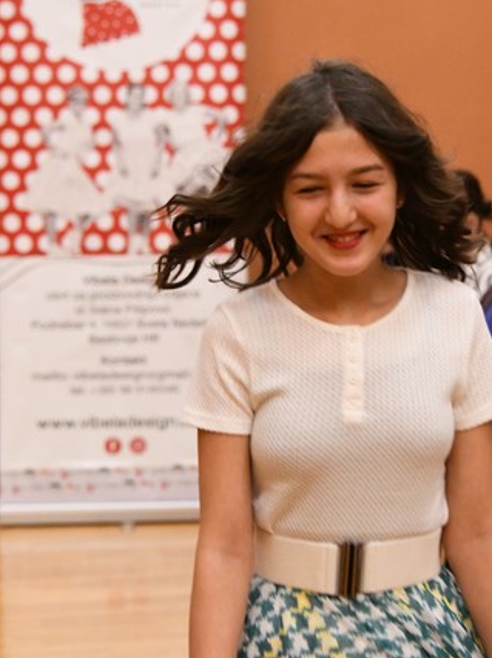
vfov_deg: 10.6
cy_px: 380
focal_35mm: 187
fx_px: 3547
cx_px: 241
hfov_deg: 7.9
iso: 8000
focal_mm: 92
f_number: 5.3
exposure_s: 1/125
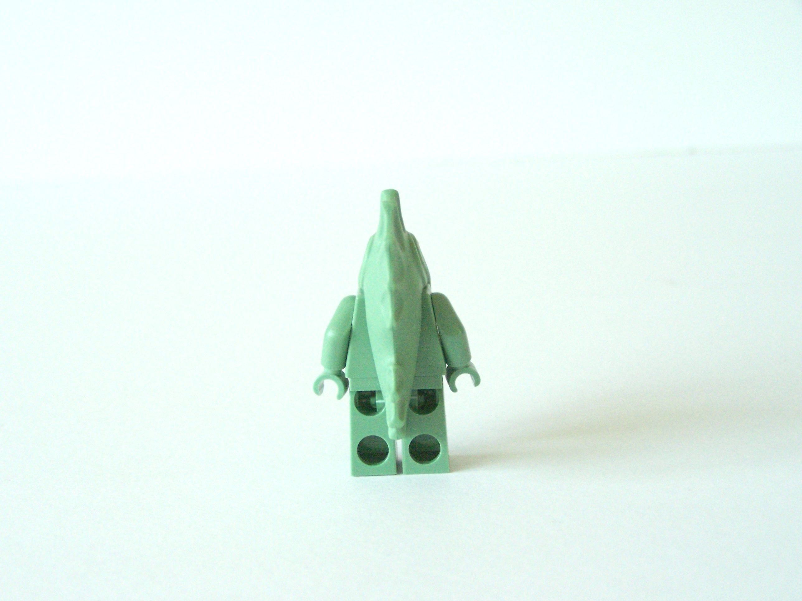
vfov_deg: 21.9
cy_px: 300
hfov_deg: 29.0
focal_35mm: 67
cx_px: 401
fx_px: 1552
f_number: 3.2
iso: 400
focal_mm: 11.1
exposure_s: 1/4
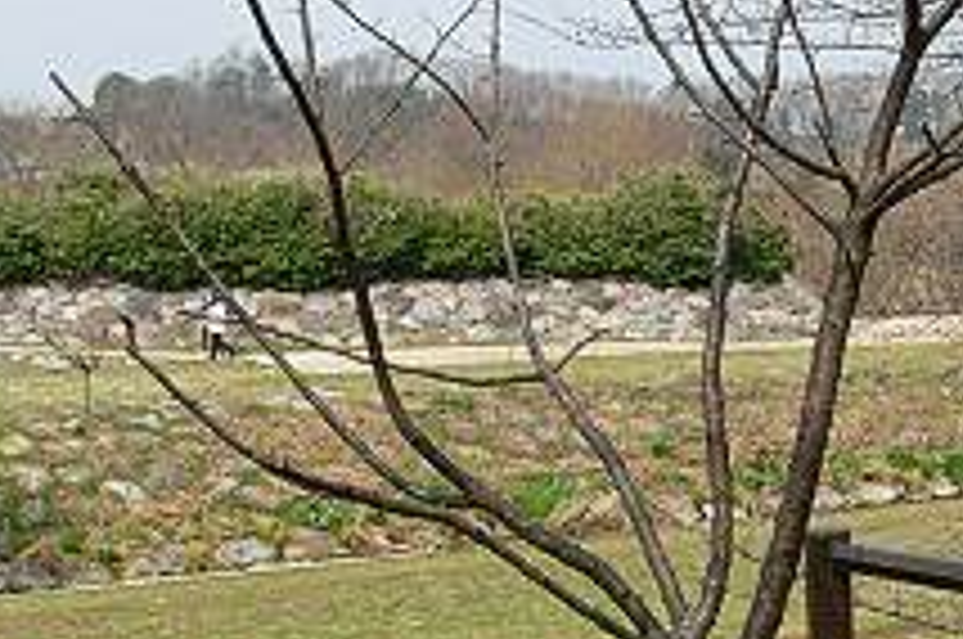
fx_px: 1977
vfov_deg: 18.2
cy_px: 513
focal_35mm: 74
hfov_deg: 27.0
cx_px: 724
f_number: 4.9
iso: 79
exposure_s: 1/373
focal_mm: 6.3
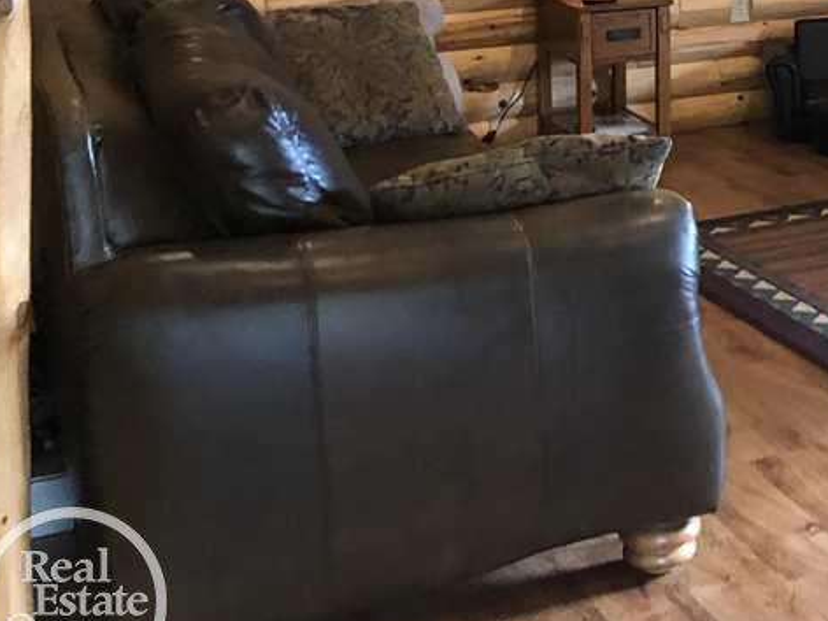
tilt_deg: -2.9
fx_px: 1818
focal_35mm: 76
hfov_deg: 22.7
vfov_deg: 18.3
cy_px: -146
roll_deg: -0.4
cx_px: 1100
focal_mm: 3.99
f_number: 1.8
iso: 100
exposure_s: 1/15
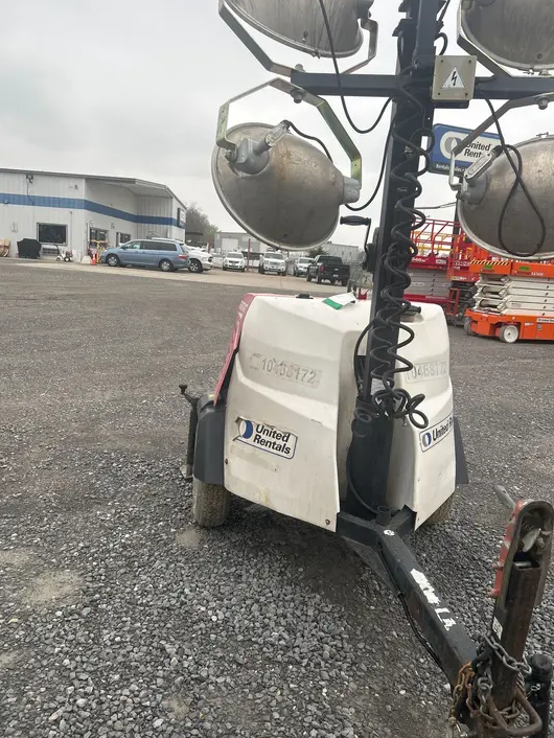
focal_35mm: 27
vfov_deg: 65.3
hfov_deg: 51.4
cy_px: 361
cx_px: 270
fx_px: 576
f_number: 1.5
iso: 50
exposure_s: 1/597
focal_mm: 5.7
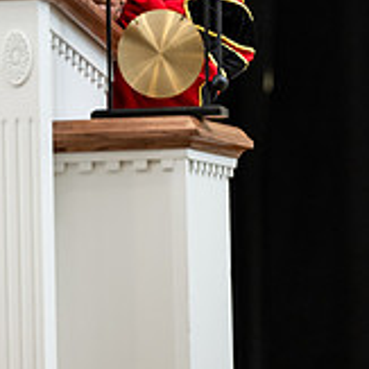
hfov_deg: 3.5
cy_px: -37
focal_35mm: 498
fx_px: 6006
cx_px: -50
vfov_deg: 3.5
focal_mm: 165
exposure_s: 1/200
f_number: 3.2
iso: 1600
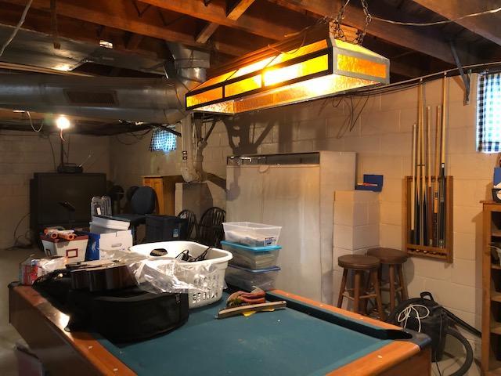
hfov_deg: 63.4
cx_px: 250
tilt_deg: -3.0
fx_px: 405
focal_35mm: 28
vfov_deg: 49.7
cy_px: 188
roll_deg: -0.9
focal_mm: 3.99
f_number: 1.8
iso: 100
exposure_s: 1/5
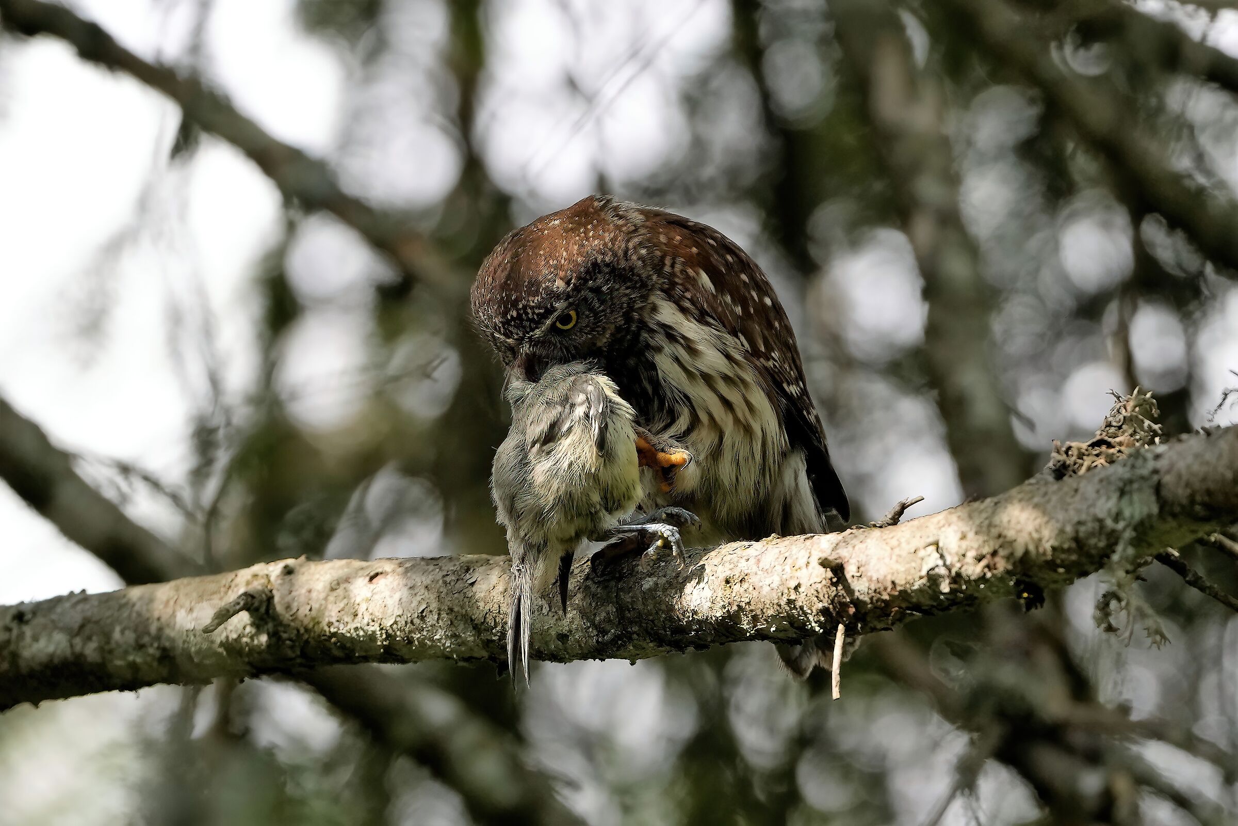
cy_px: 413
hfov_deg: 2.3
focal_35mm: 900
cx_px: 619
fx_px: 30948
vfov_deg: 1.5
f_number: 4.5
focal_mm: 600
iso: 1250
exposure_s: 1/1600
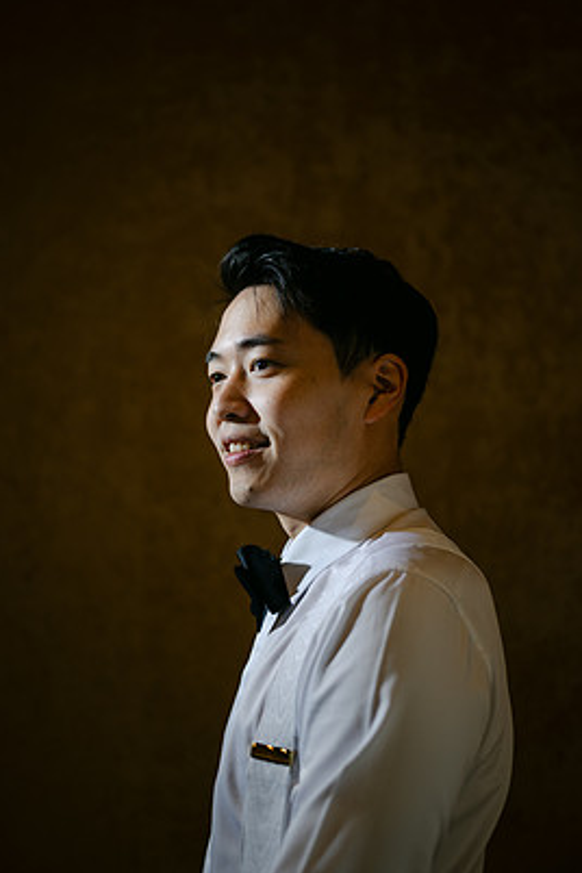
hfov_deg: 24.2
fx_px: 1358
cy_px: 406
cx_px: 317
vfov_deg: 35.6
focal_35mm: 56
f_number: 1.8
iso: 64
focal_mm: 50
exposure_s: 1/100
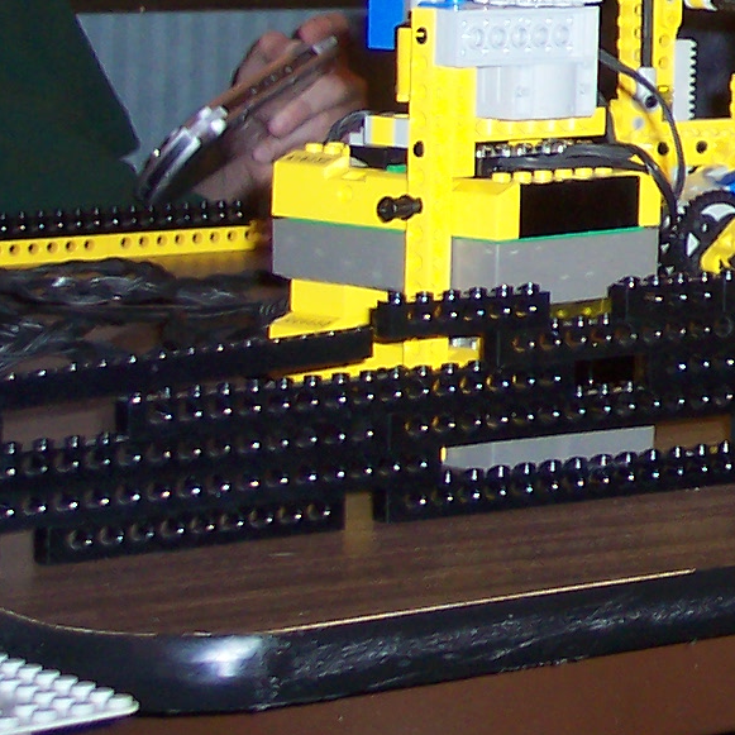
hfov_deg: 10.6
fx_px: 3579
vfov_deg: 11.4
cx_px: 1548
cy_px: -257
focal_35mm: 149
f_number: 2.8
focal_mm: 8
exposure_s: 1/30
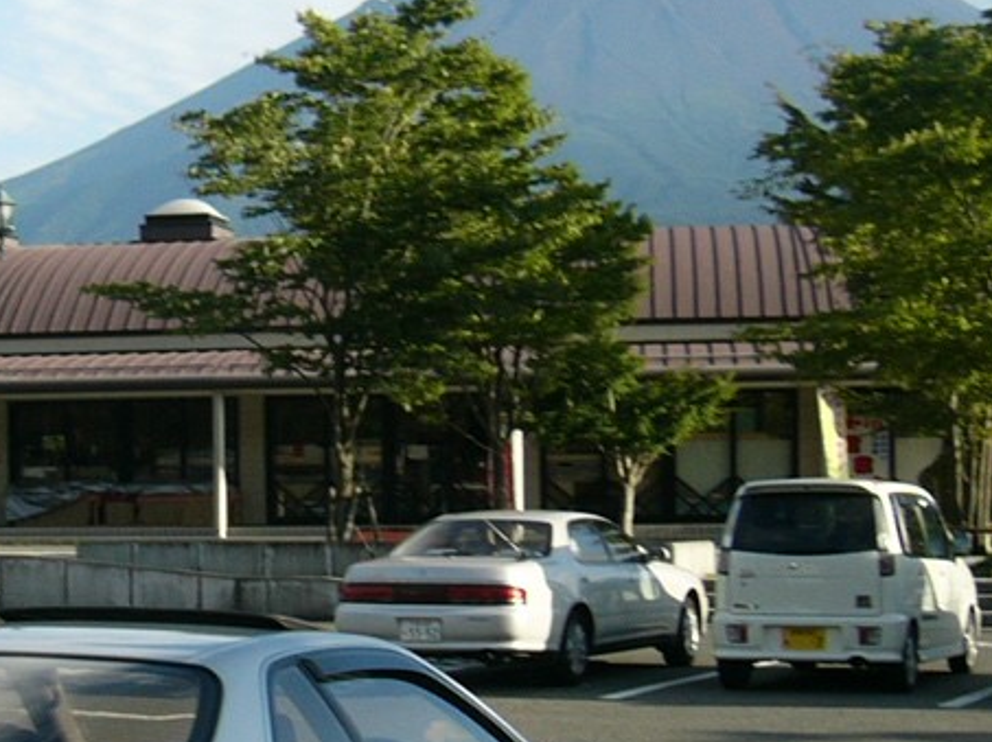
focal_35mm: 99
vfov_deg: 14.9
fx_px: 2835
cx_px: 7
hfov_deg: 19.3
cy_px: 370
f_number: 8
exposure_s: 1/100
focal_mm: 5.8
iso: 50
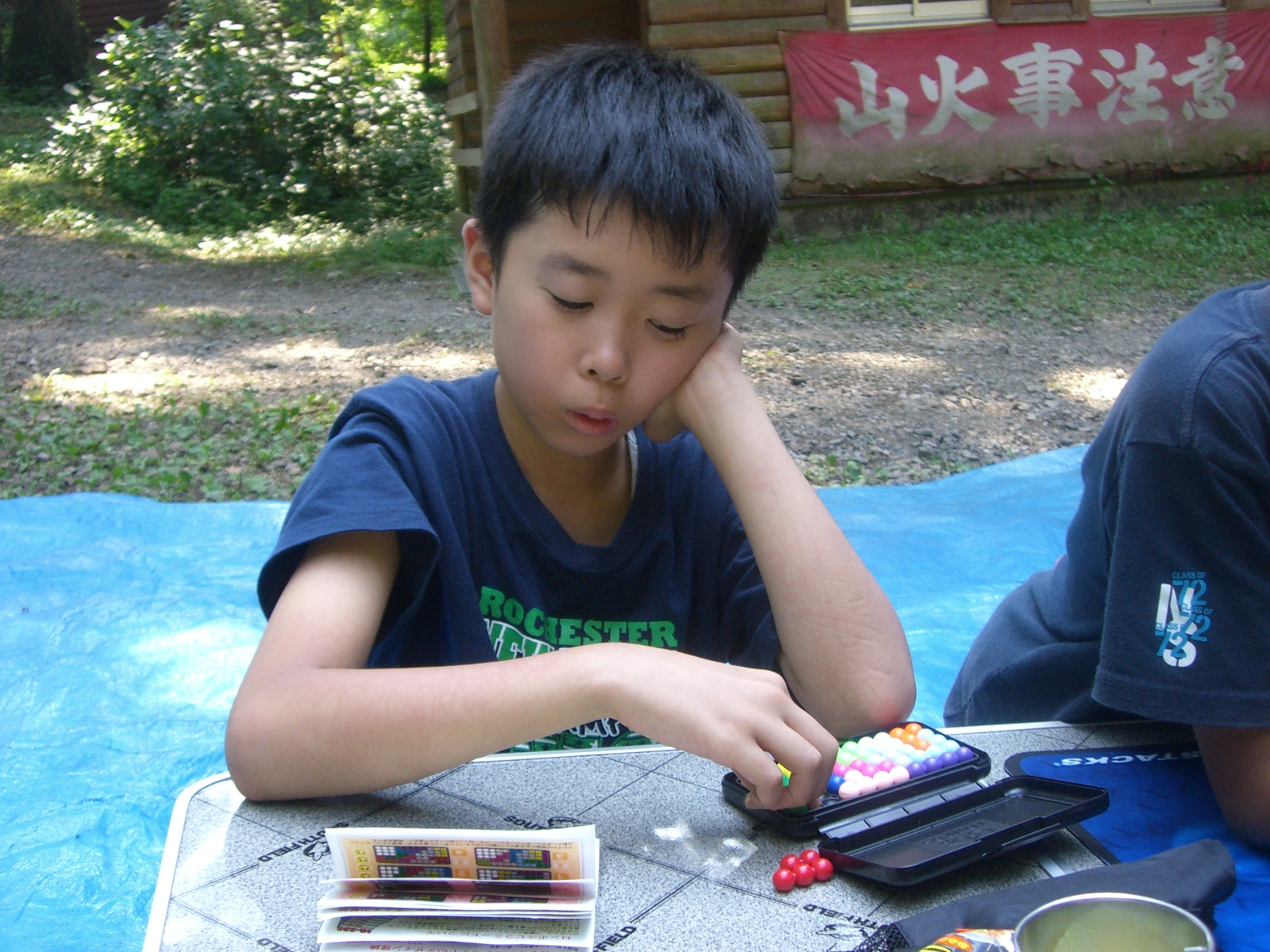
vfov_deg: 30.9
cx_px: 635
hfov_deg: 40.4
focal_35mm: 47
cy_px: 476
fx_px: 1724
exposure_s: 1/100
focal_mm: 7.6
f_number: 3
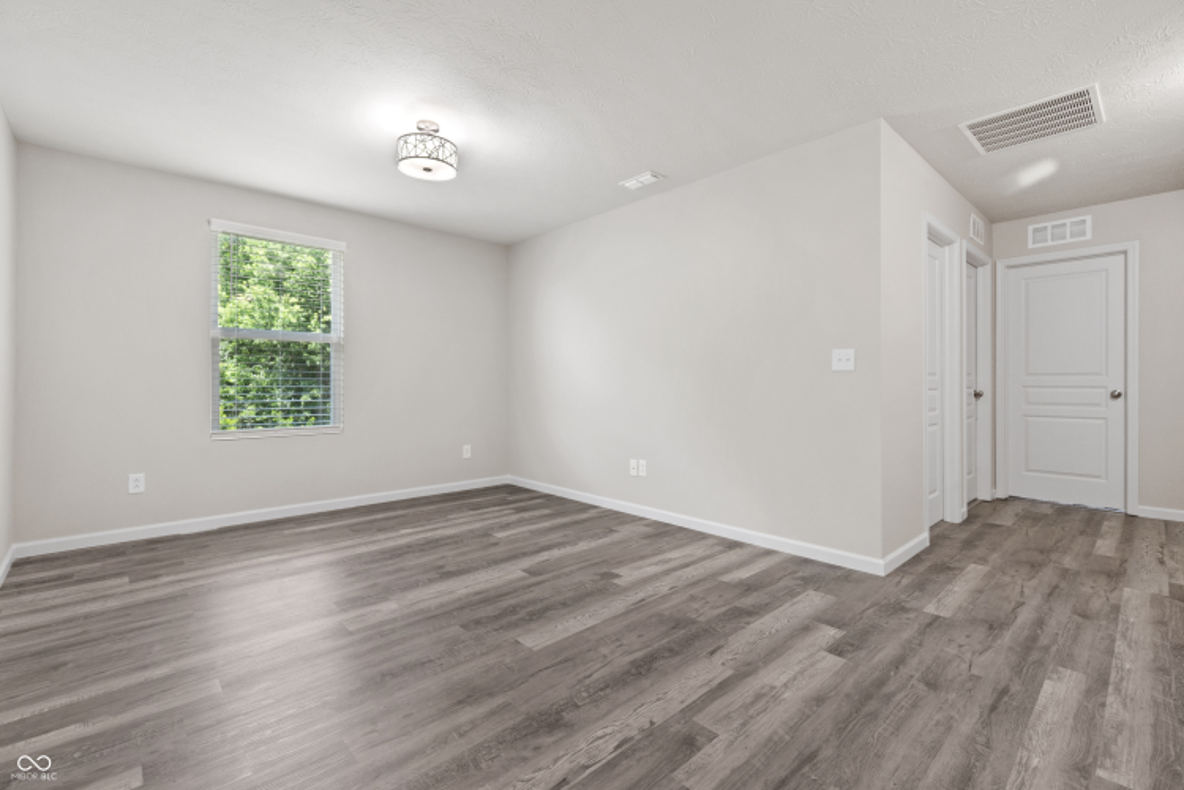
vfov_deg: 73.7
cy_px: 395
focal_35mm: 16
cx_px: 592
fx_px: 526
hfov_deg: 96.7
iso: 4500
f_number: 9
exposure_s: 1/15
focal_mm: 16
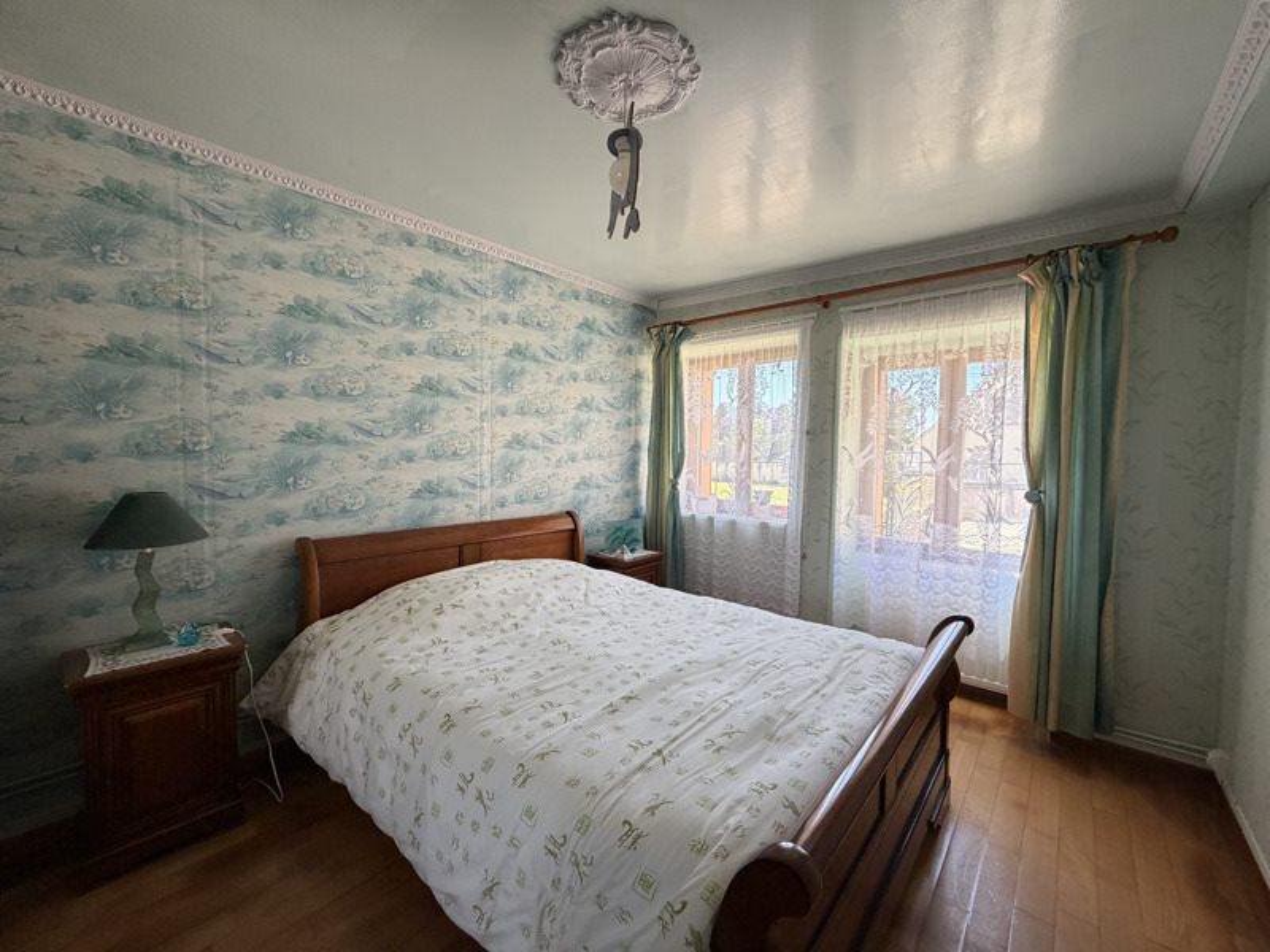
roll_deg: -1.1
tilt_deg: -2.3
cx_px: 635
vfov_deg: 85.7
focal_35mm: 14
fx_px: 514
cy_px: 476
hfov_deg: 102.1
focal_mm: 2.22
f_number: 2.2
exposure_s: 1/121
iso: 125
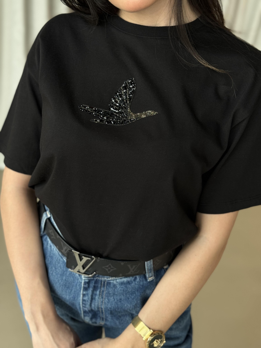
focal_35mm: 48
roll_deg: -5.9
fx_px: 483
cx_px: 130
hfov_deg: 30.3
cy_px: 174
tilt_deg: -33.8
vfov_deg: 39.7
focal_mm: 6.86
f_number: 1.78
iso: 200
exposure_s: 1/60
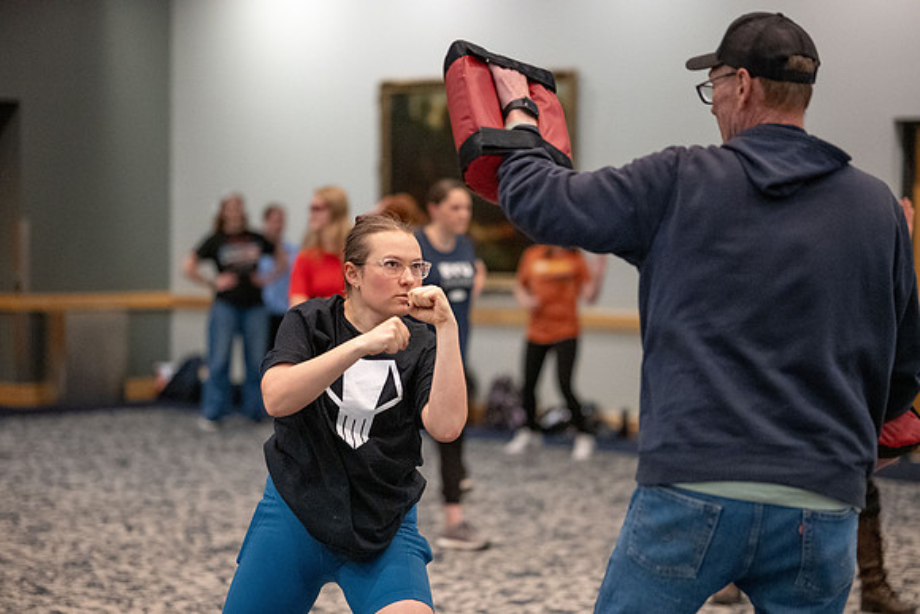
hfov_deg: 23.0
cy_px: 320
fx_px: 2264
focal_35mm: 89
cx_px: 441
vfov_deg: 15.4
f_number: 1.8
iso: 5000
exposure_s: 1/1000
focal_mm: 85
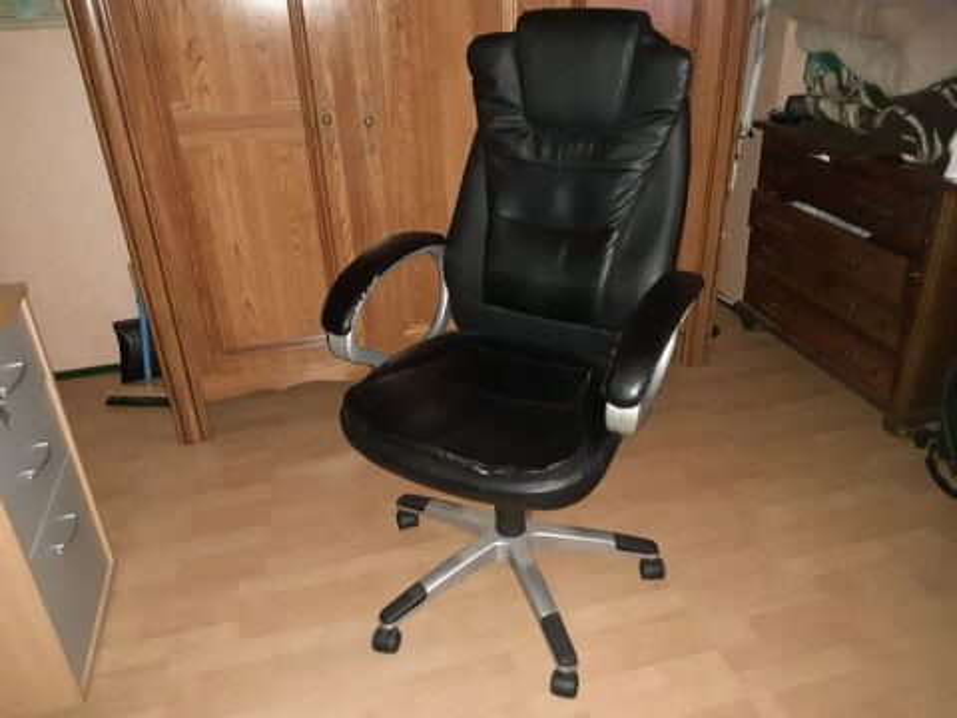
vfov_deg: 51.4
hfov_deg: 65.3
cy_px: 359
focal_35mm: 27
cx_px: 478
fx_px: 746
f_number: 1.9
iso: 800
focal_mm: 3.6
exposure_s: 1/20
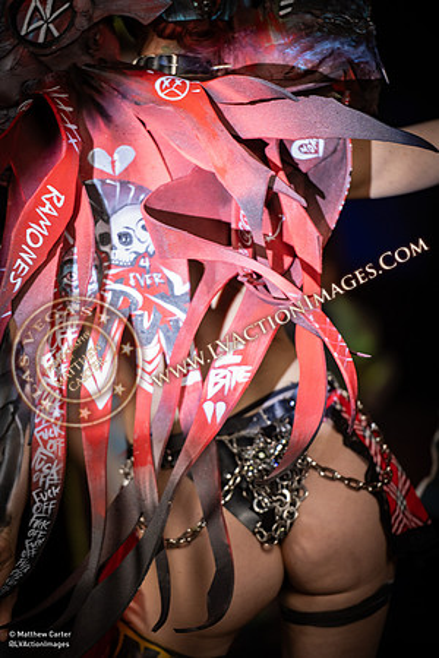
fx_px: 3658
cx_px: 220
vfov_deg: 10.3
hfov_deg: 6.9
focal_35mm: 200
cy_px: 329
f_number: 2.8
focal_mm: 200
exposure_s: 1/400
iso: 1250
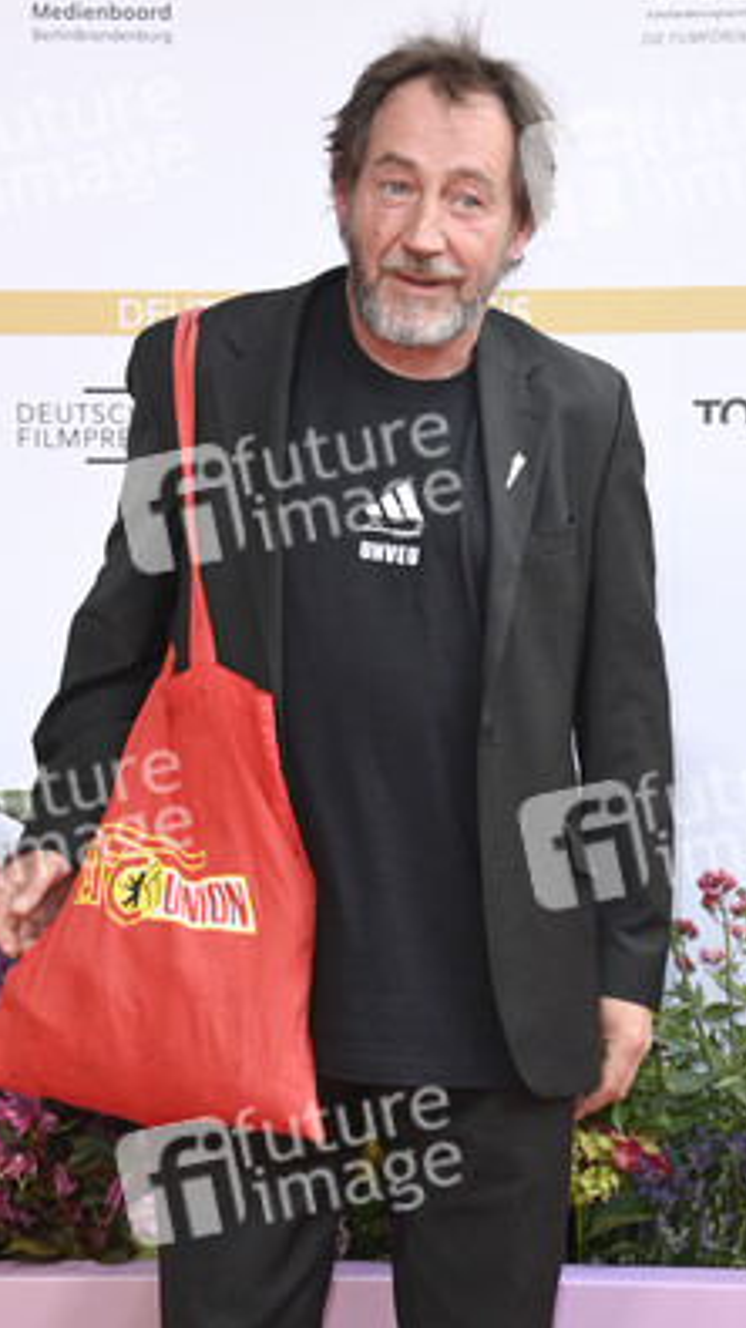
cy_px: 662
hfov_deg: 11.6
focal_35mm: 104
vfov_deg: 20.6
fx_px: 3660
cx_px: 386
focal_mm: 98
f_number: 5.6
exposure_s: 1/250
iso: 640
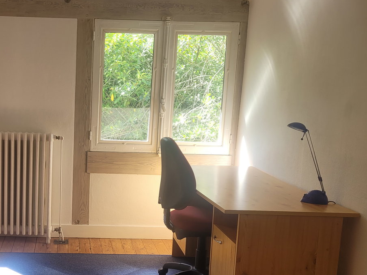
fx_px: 488
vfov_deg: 31.4
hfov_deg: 39.6
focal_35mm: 46
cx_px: 71
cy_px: 167
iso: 40
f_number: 1.8
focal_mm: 5.4
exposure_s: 1/100
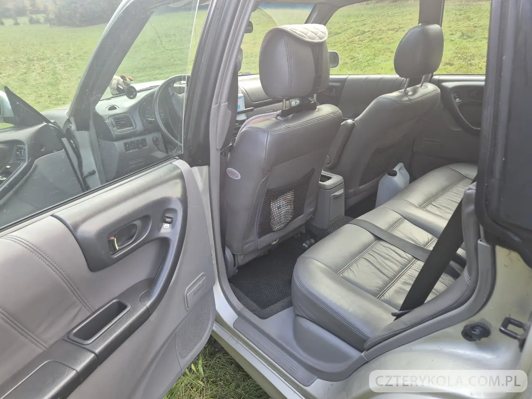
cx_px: 266
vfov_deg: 58.9
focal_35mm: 23
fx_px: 353
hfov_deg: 73.9
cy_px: 200
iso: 80
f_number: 1.8
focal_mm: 5.4
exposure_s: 1/180
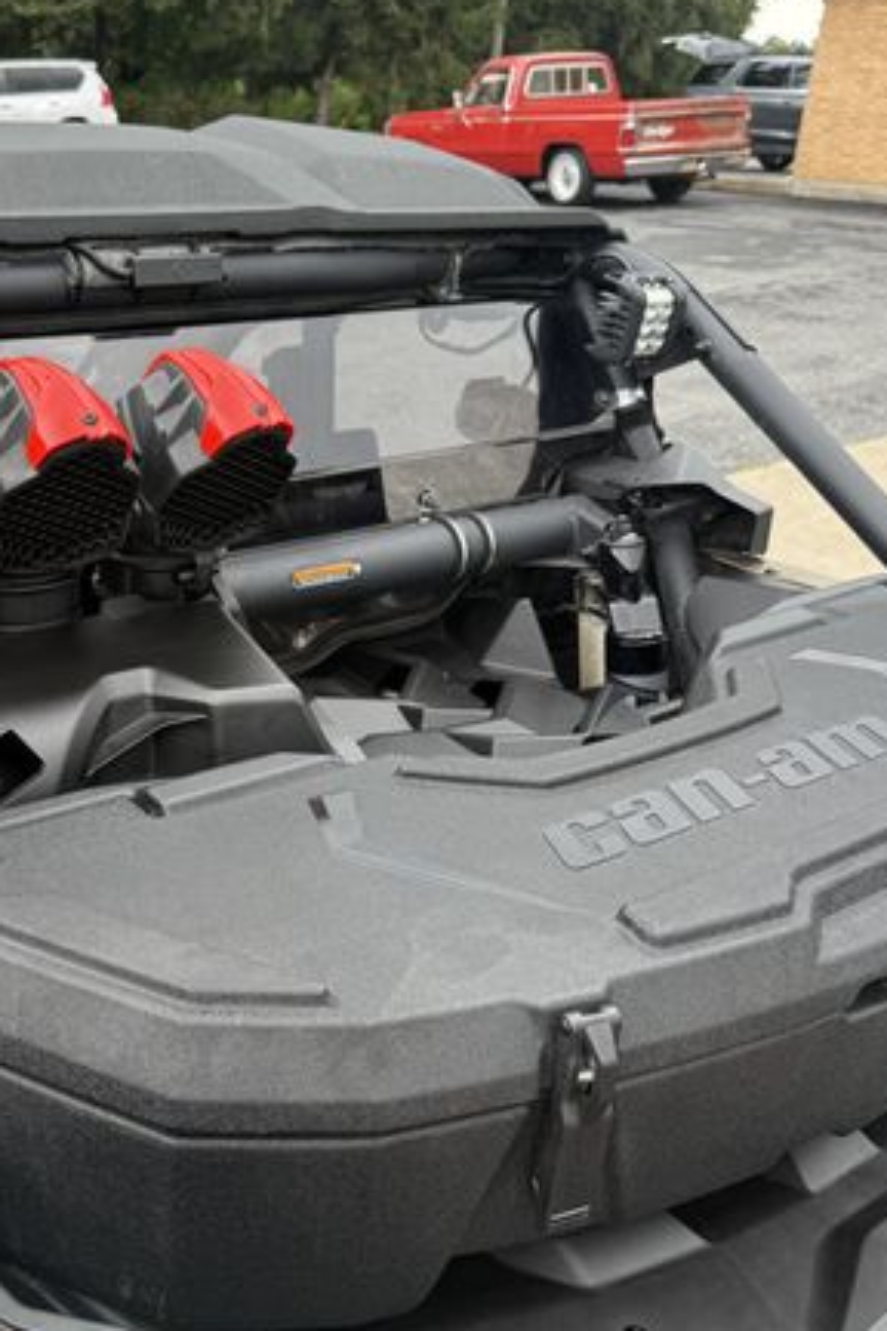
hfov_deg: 35.3
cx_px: 243
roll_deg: -2.4
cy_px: 721
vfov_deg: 51.8
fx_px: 1367
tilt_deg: -23.5
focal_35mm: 37
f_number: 1.78
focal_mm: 6.76
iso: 64
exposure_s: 1/169
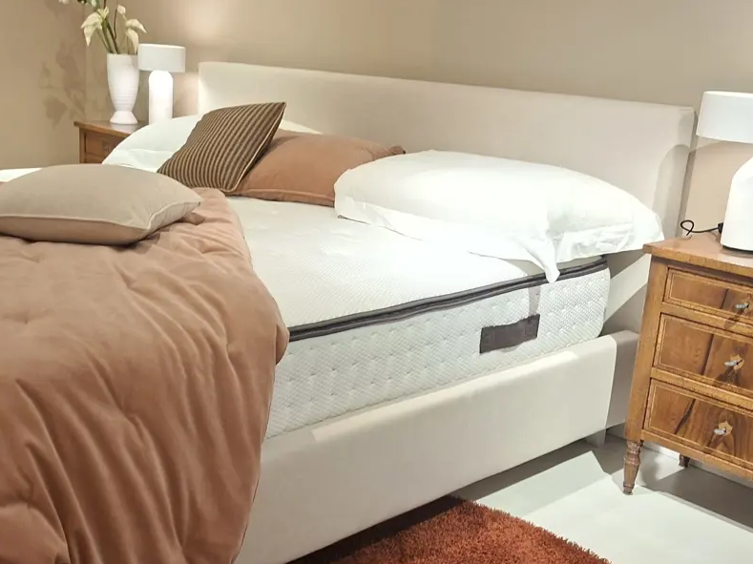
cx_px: 271
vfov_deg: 34.3
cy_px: 285
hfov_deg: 44.4
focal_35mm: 42
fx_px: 913
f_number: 1.8
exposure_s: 1/50
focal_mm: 5.54
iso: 200
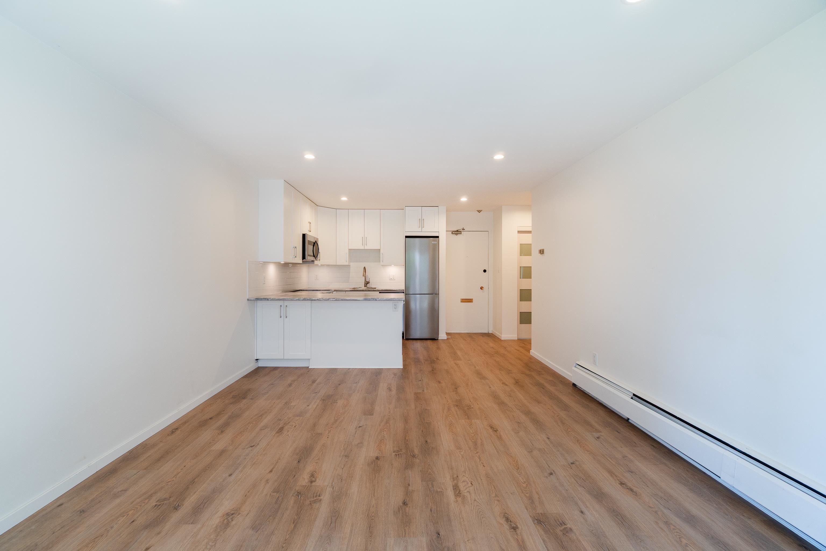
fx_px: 344
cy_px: 276
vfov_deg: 77.3
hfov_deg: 100.4
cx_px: 413
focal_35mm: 15
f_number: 8
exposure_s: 1/8
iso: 200
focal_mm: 10
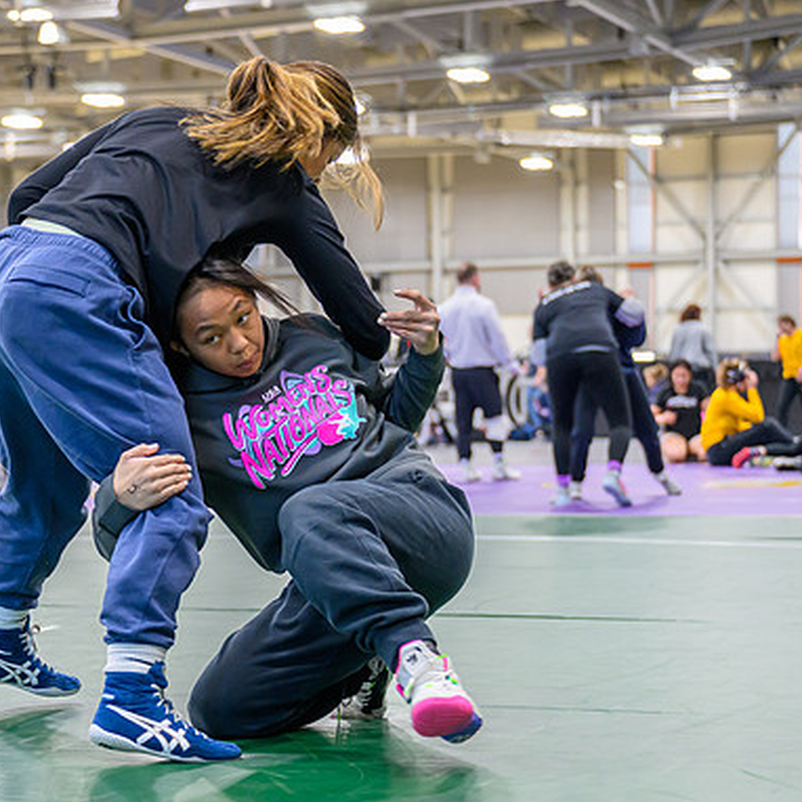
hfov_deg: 19.2
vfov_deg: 19.3
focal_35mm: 90
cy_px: 481
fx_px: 2359
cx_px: 260
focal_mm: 53
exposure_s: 1/500
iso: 2000
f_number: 3.2
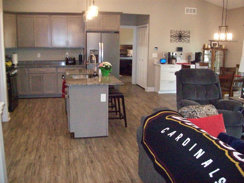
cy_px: 92
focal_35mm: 36
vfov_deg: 39.6
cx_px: 122
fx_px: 254
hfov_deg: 51.4
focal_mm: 6
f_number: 2.7
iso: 800
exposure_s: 1/128
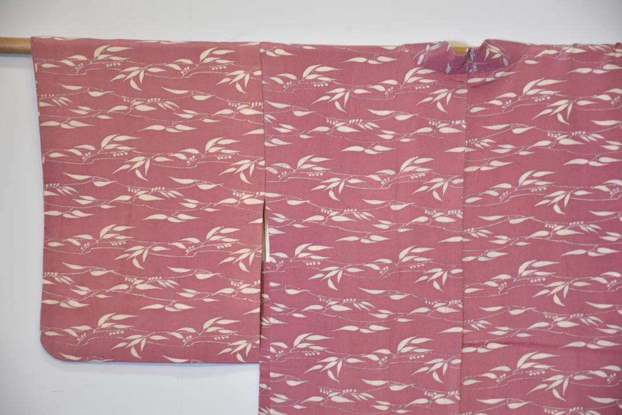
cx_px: 311
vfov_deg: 10.8
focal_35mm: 128
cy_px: 208
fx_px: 2203
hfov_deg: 16.1
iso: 400
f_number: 5.3
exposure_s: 1/25
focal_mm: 85
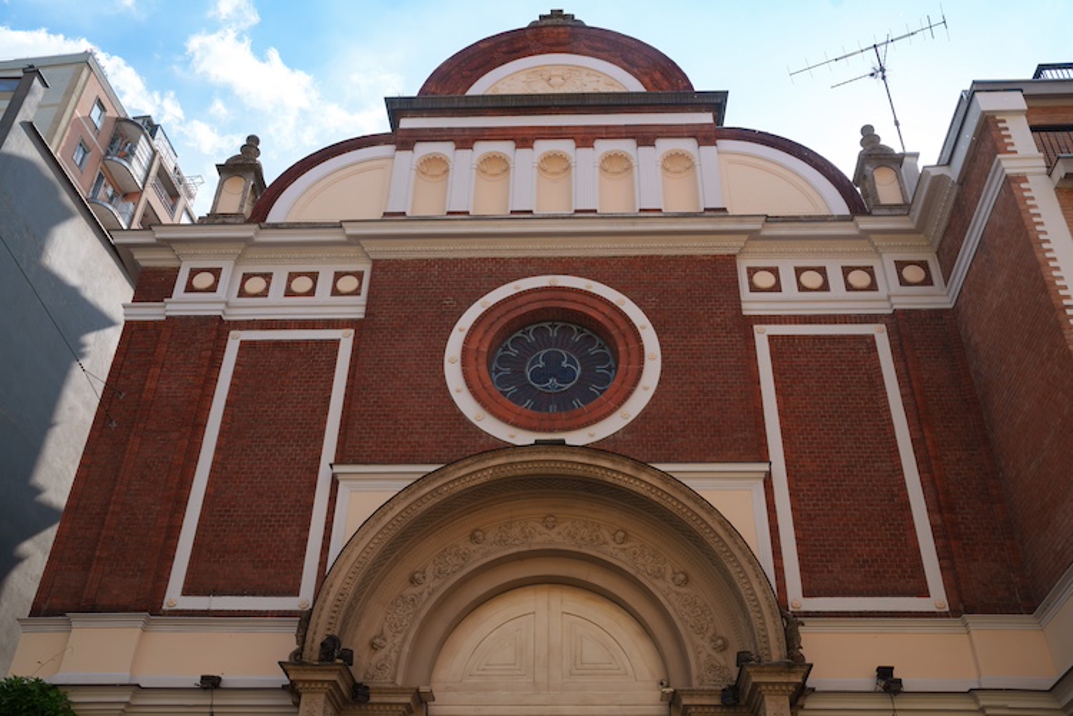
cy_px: 358
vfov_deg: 37.9
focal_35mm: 35
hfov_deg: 54.4
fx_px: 1043
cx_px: 536
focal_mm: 35
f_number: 7.1
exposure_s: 1/200
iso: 100
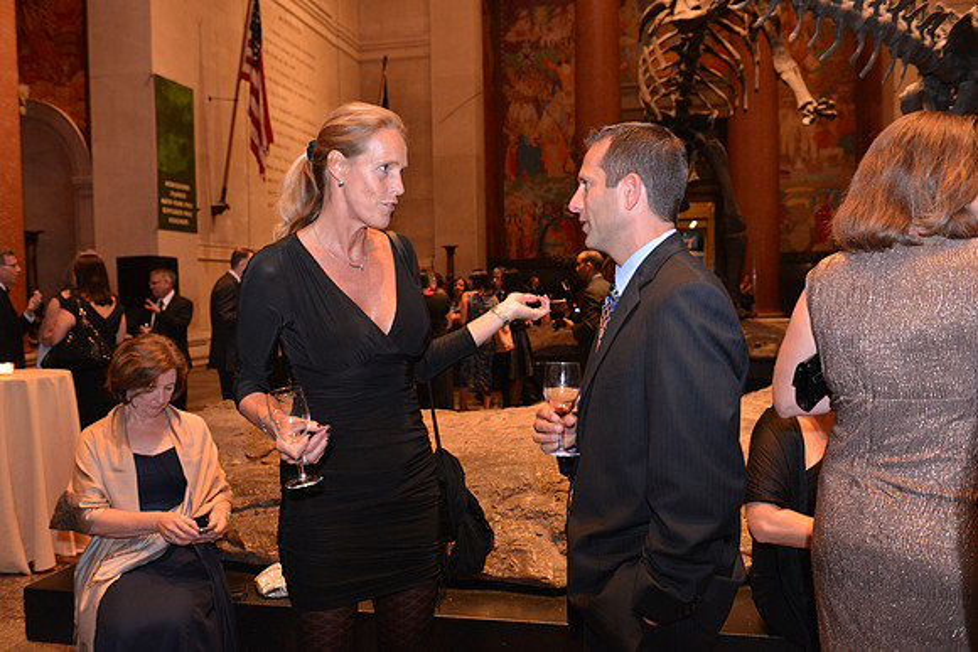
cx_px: 489
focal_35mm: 31
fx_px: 842
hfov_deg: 60.3
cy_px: 326
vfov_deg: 42.3
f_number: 3.5
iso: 2000
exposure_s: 1/60
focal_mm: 31
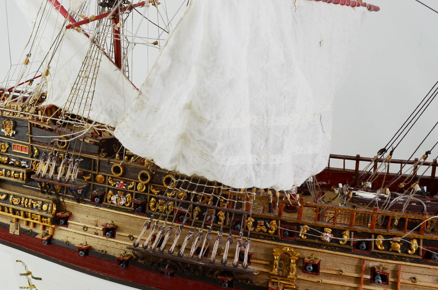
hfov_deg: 41.5
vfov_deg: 29.1
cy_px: 149
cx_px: 107
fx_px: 558
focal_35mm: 46
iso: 100
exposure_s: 1/80
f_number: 4.5
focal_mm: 20
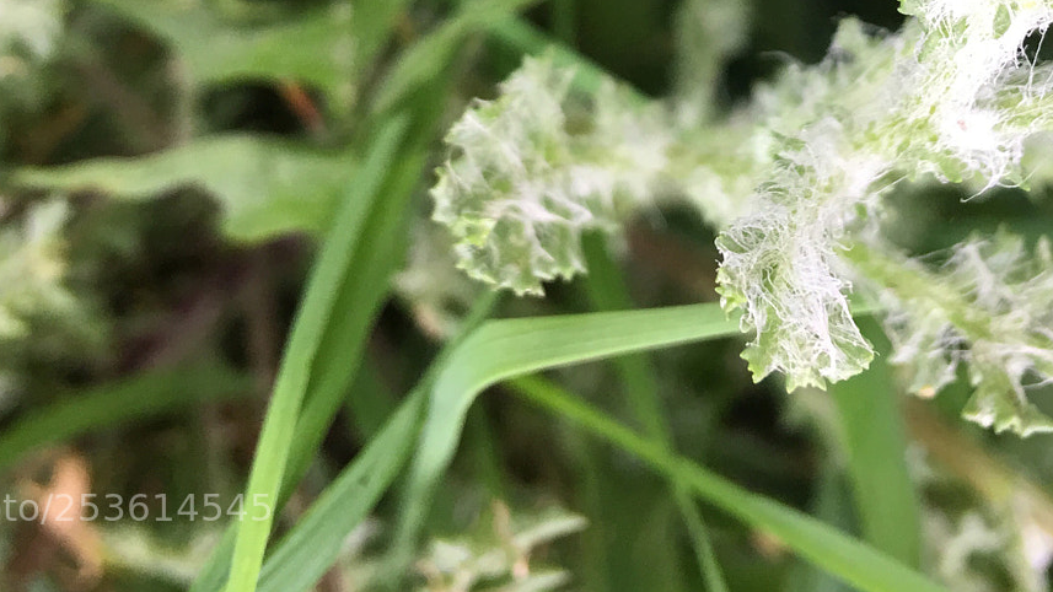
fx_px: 1647
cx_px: 612
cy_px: -133
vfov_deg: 19.1
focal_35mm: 59
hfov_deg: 35.4
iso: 32
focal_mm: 4.15
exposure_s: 1/33
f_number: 2.2
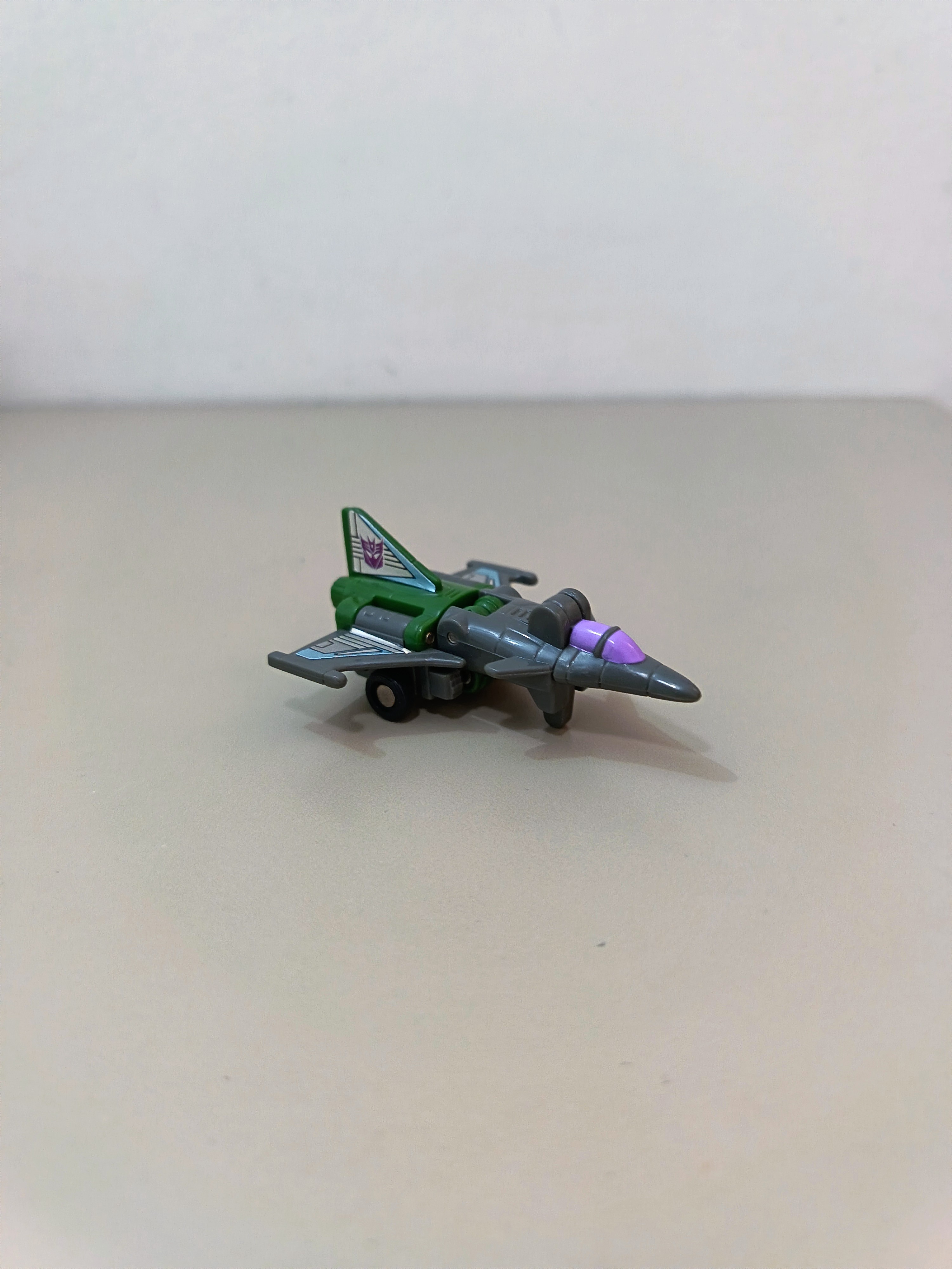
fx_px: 880
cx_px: 476
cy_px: 634
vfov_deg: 71.6
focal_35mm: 24
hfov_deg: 56.8
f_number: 1.75
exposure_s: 1/33.3
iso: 1868
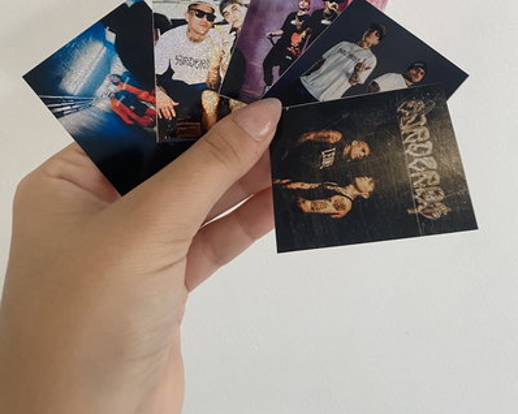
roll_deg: +1.3
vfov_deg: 41.1
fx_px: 521
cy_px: 71
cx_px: 259
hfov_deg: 52.9
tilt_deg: -9.0
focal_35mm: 34
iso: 125
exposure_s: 1/90
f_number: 1.8
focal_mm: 4.25
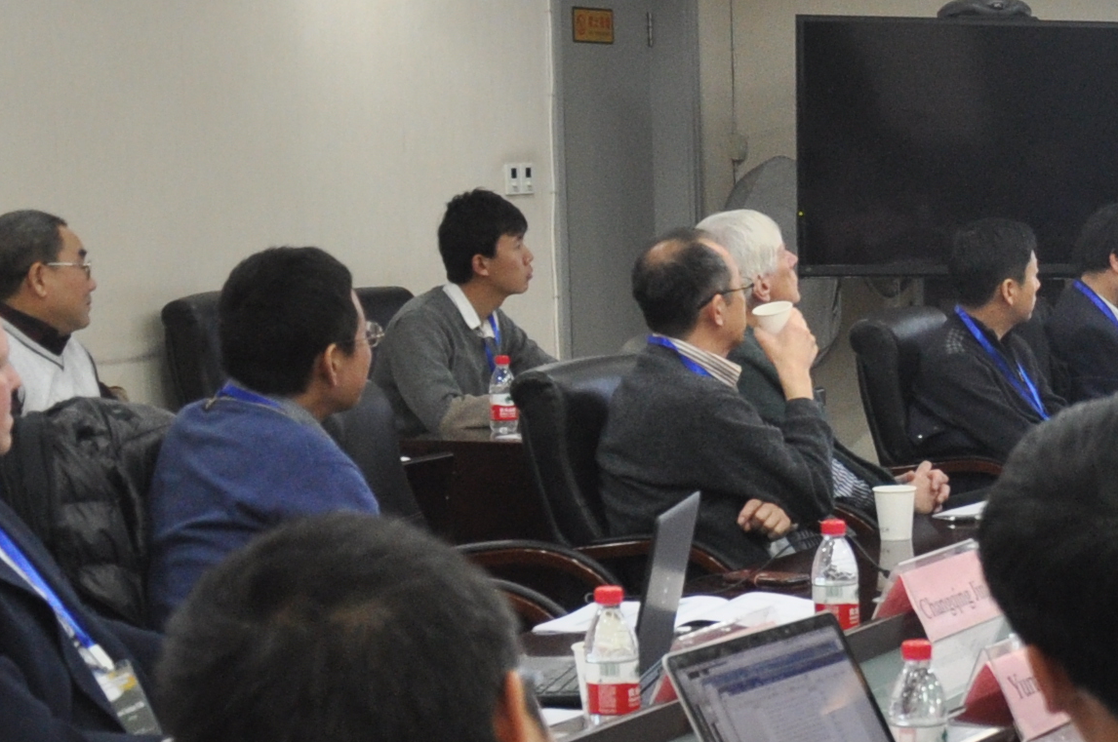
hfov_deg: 15.6
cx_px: 1801
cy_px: 647
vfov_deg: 11.5
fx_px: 3656
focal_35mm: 118
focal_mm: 21
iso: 560
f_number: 4
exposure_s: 1/15
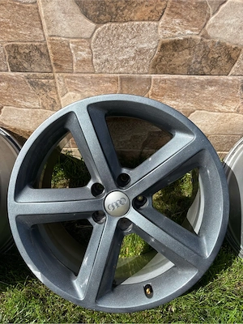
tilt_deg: -51.4
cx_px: 122
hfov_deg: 53.1
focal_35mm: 26
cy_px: 162
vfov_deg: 67.3
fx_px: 243
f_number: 1.6
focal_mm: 5.96
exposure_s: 1/2151
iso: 50
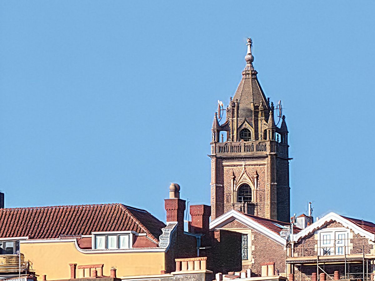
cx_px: 188
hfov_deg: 1.8
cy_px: 140
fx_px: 12187
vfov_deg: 1.3
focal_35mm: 1125
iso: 50
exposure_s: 1/670
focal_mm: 8.67
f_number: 2.4
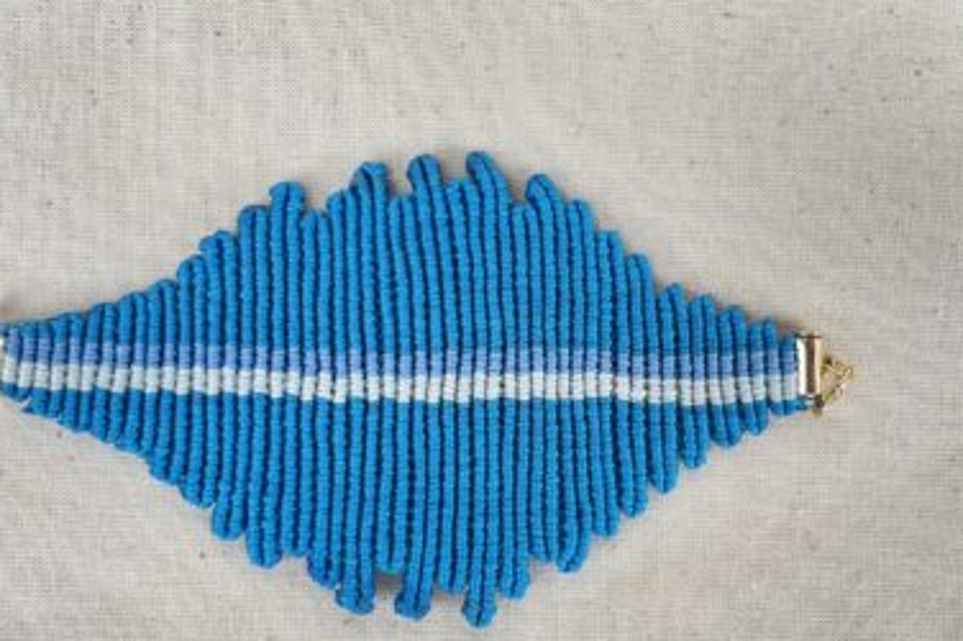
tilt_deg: -83.3
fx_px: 962
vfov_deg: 36.7
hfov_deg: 53.1
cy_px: 373
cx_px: 448
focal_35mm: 36
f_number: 1.6
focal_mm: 4.2
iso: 50
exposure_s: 1/121
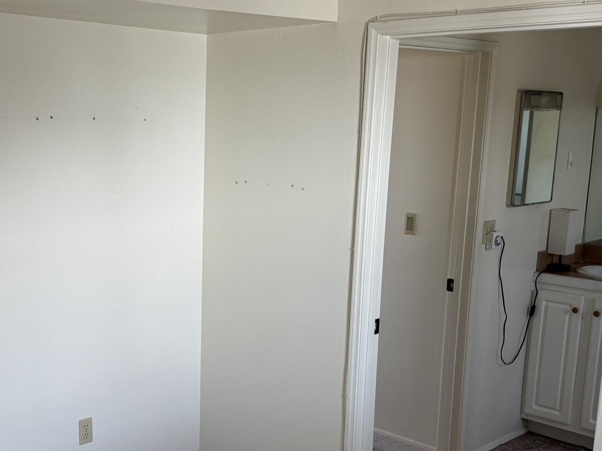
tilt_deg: -12.6
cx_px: 194
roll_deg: +0.1
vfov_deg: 29.5
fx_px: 852
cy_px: 303
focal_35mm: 49
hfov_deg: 38.4
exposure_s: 1/121
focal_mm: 6.76
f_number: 1.78
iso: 125
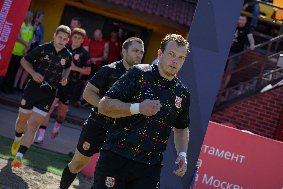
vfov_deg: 15.5
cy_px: 83
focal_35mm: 88
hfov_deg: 23.0
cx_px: 167
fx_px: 694
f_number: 4
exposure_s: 1/2500
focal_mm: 75
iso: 200
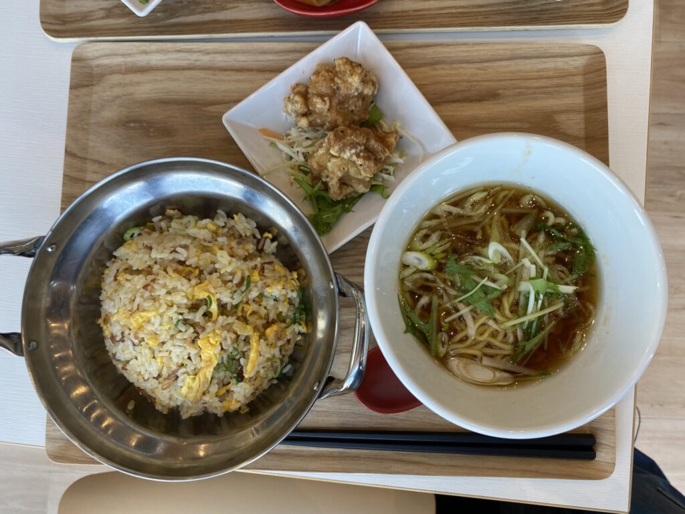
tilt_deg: -86.4
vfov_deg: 53.1
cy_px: 257
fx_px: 515
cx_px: 342
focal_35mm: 26
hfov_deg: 67.3
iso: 50
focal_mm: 4.25
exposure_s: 1/121
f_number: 1.8
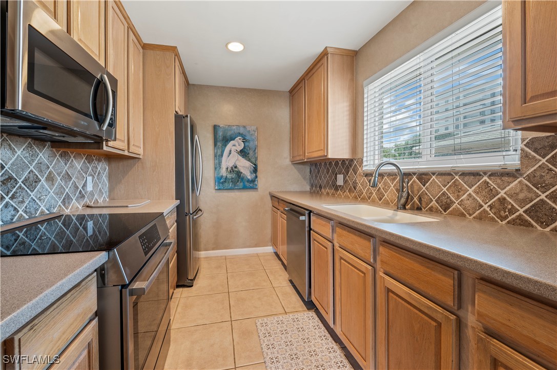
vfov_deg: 81.1
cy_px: 185
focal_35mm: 14
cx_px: 278
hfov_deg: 104.3
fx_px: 216
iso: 200
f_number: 13
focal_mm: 14
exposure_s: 6
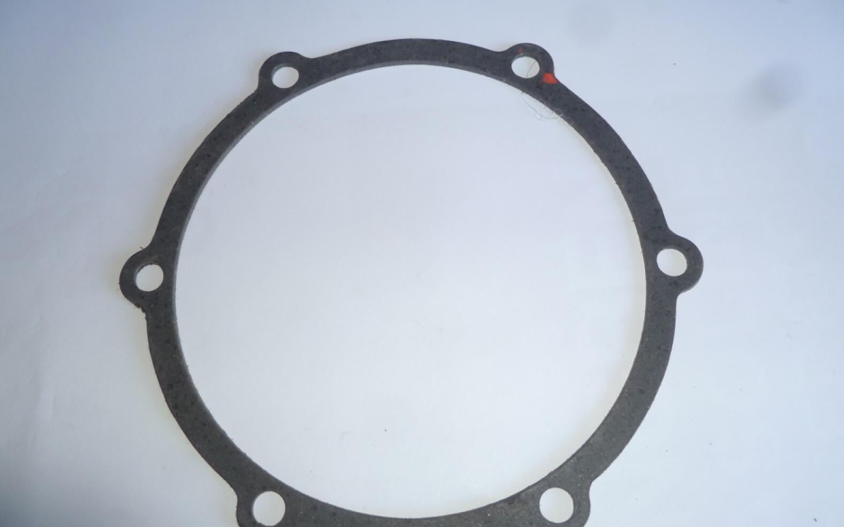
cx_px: 423
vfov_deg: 41.7
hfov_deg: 62.9
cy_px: 299
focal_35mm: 30
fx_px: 690
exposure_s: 1/30
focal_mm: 5
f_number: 3.3
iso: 100
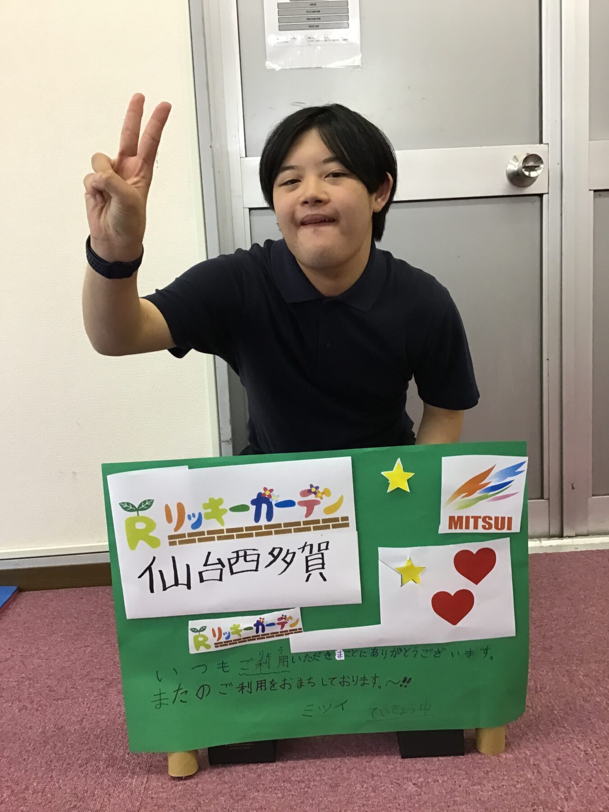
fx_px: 727
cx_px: 304
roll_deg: +3.0
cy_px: 406
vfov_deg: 58.4
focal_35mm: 31
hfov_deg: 45.4
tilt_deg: -8.5
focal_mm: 3.3
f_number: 2.4
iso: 160
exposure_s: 1/33
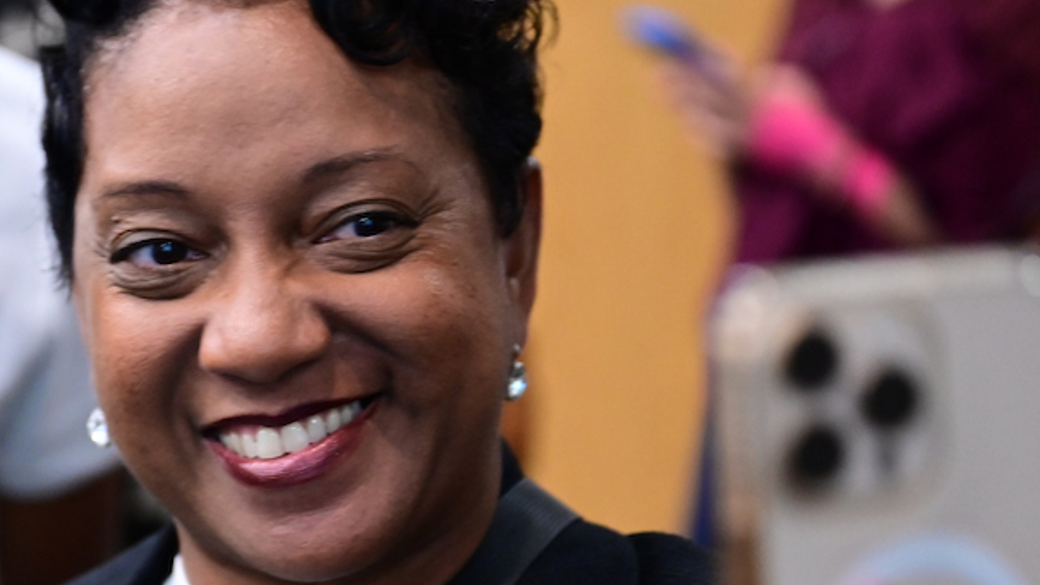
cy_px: 417
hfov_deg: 14.7
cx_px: 189
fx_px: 3999
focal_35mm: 145
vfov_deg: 8.4
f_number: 2.8
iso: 3200
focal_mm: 70
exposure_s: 1/100
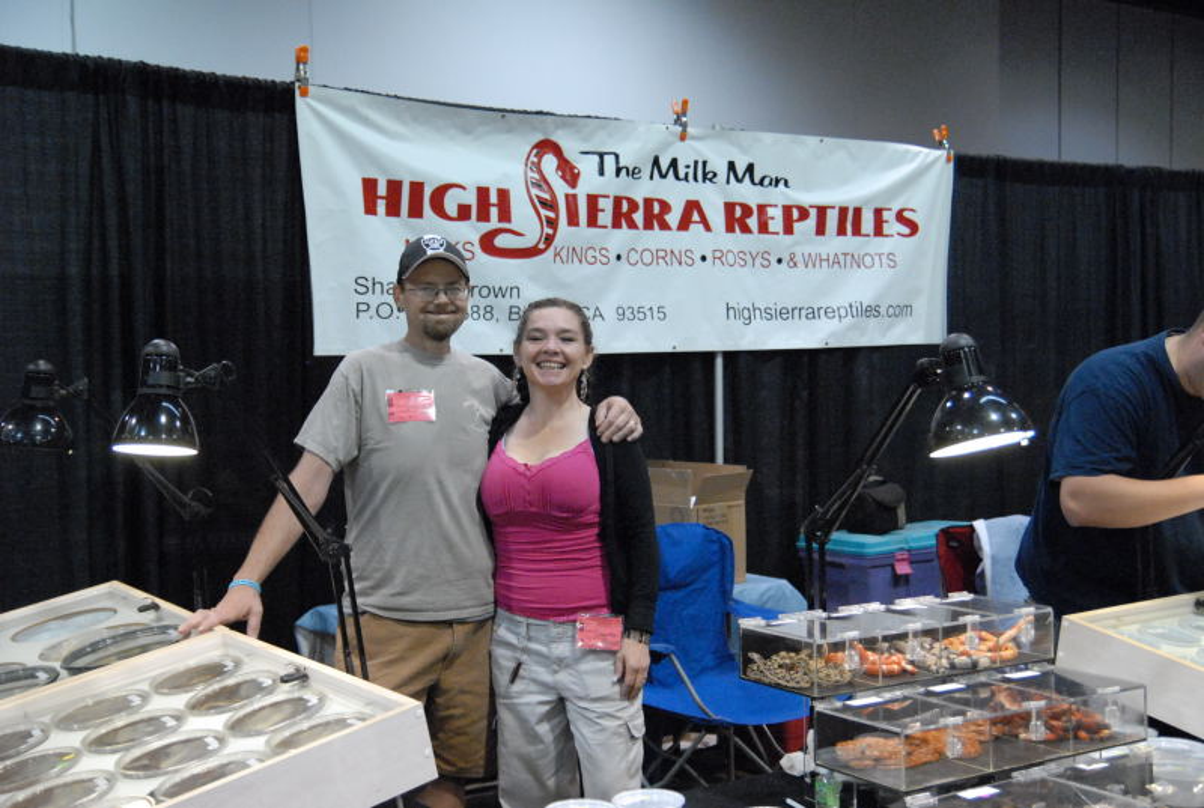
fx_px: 1357
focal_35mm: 40
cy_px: 404
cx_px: 602
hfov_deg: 47.8
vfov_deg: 33.2
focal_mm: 27
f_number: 4
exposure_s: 1/500
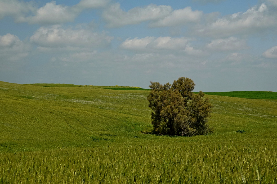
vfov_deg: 21.6
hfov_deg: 31.9
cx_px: 138
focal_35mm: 63
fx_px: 485
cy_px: 92
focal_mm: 23.09
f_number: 8
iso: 400
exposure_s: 1/640
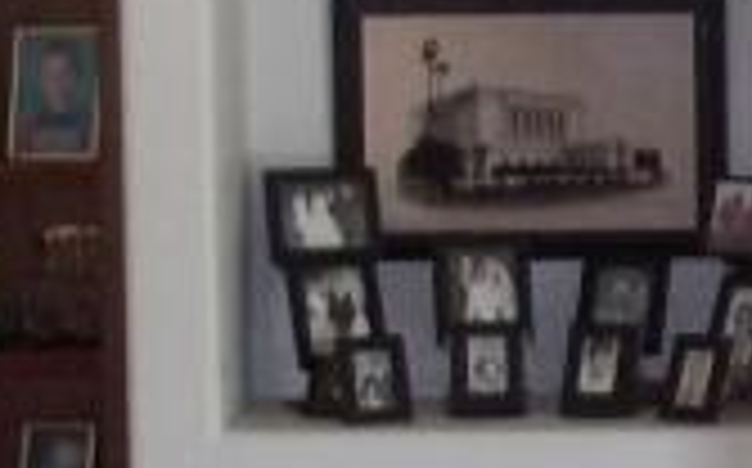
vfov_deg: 5.6
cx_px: 1193
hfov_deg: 8.7
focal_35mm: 234
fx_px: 4791
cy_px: 256
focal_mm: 6.5
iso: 160
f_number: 3.1
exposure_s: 1/30
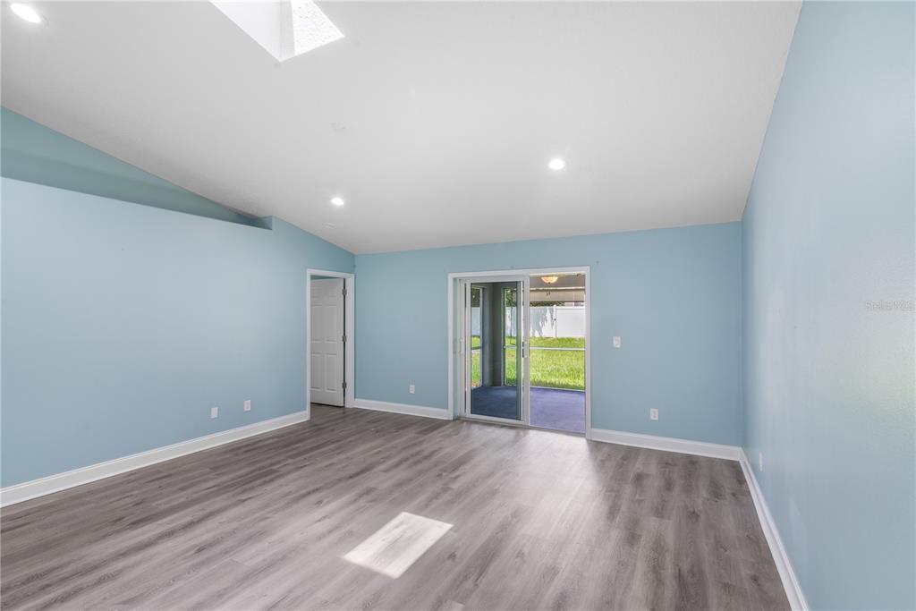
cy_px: 306
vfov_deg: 73.8
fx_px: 407
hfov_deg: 96.7
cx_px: 458
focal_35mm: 16
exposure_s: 1/1.25
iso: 100
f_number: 11
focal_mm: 16
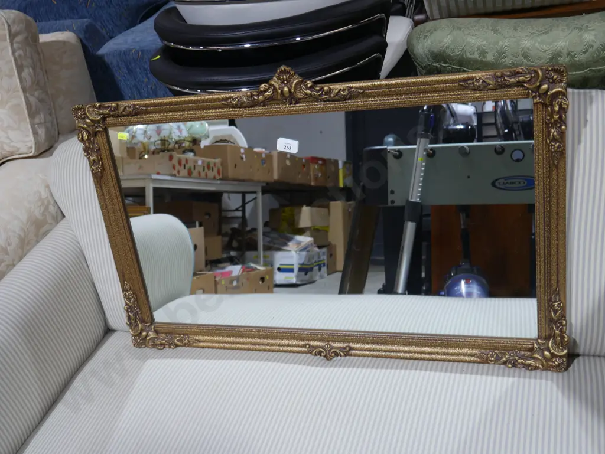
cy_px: 227
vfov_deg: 36.0
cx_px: 302
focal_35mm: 40
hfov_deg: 46.8
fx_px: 699
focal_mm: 20
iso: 320
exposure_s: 1/60
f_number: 4.4
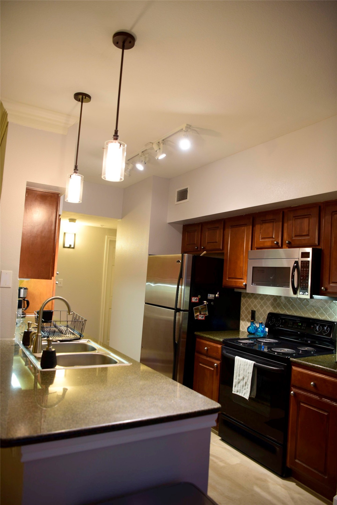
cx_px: 168
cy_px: 252
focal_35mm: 26
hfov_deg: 49.6
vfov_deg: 69.4
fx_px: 365
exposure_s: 1/20
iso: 200
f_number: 3.2
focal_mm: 26
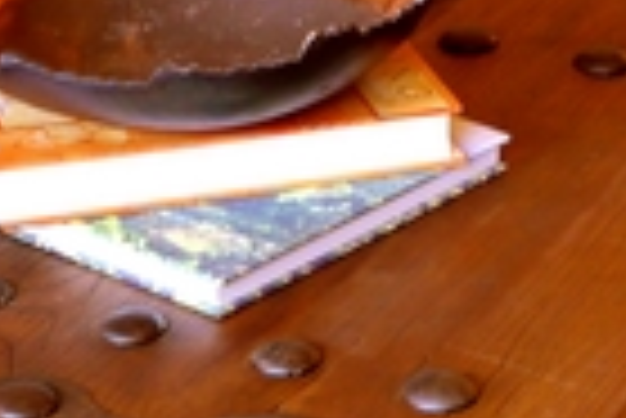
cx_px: 160
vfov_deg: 6.3
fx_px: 3742
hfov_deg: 9.5
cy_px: 582
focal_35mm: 215
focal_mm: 25
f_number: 4.5
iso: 400
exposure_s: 1/13
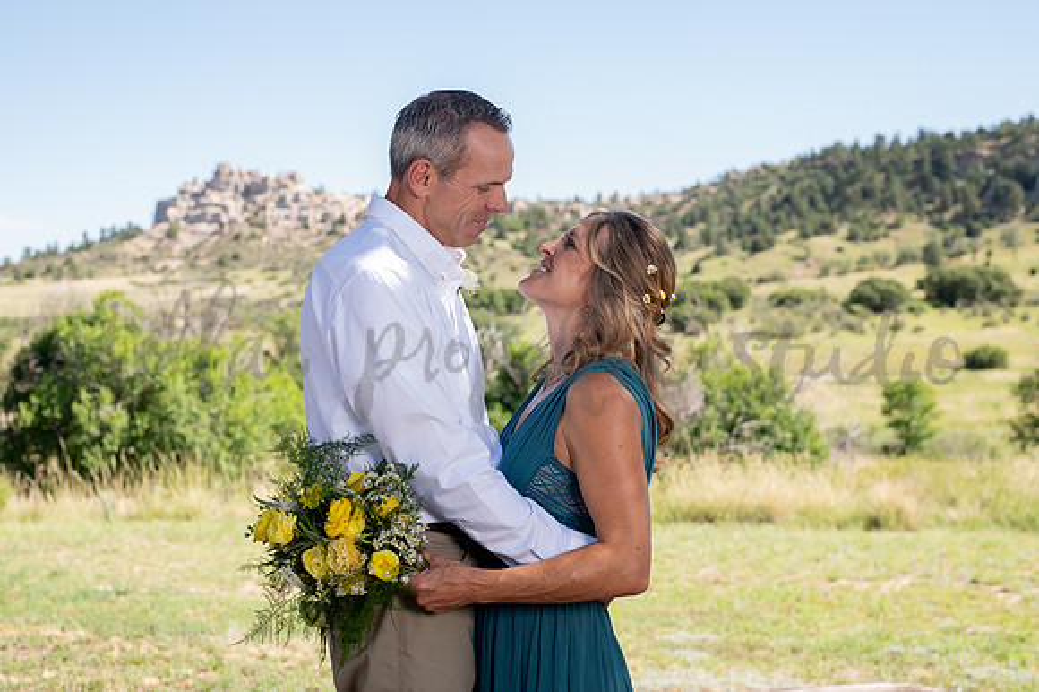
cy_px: 346
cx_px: 520
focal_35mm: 53
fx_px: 1517
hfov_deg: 37.8
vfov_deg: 25.7
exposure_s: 1/200
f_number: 5
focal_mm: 50
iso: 100
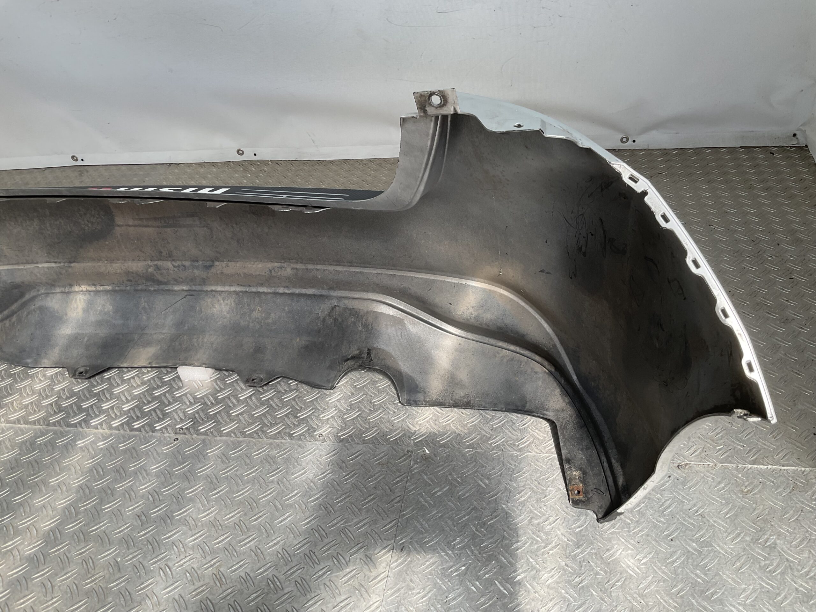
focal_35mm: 29
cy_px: 306
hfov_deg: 61.7
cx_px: 408
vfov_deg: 48.2
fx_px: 684
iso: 16
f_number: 1.8
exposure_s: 1/310
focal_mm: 3
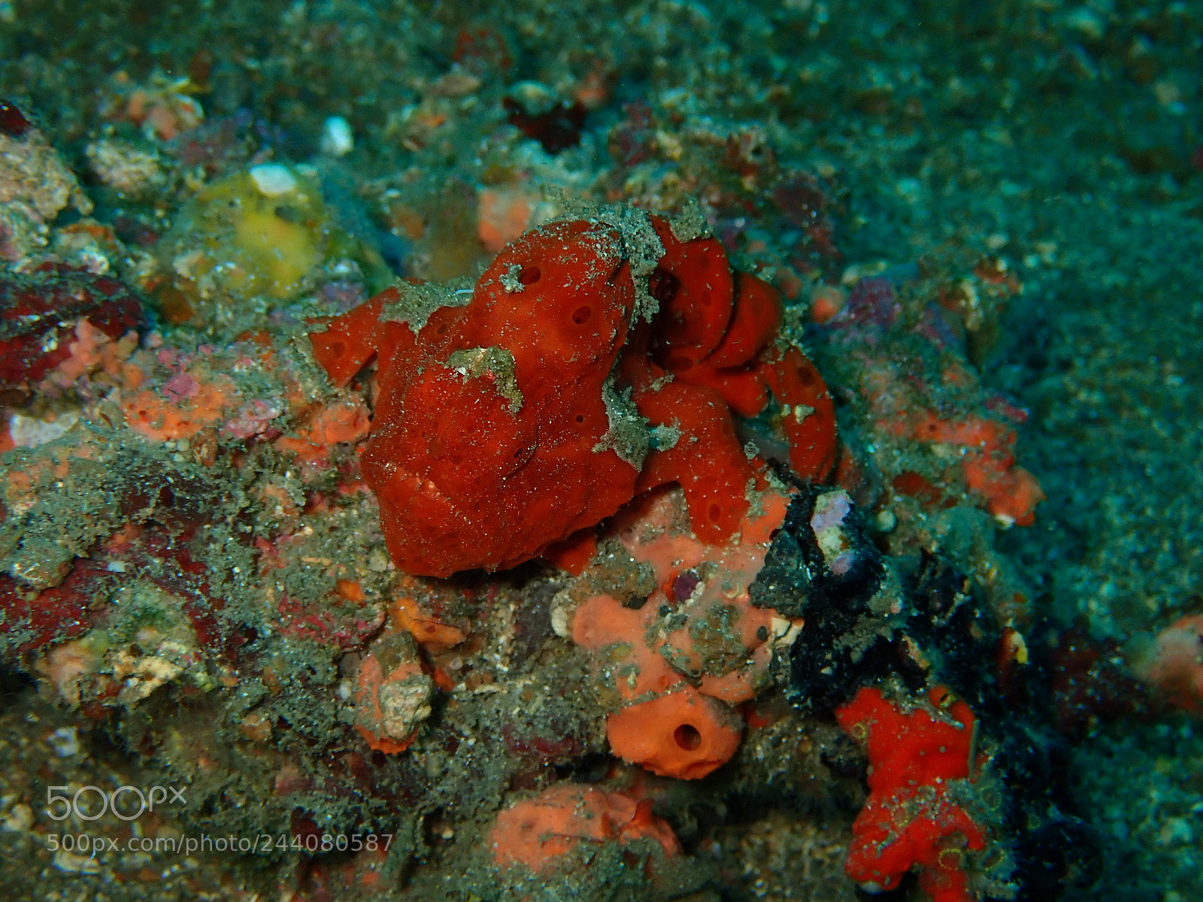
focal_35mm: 65
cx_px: 602
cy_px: 451
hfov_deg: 29.8
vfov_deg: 22.6
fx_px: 2259
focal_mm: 11.78
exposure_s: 1/125
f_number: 5
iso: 200
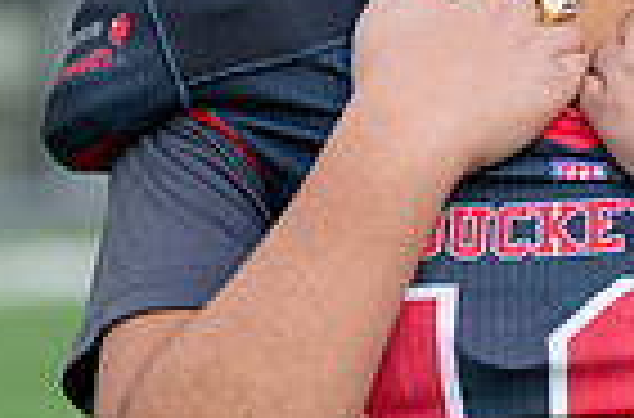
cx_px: 533
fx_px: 8864
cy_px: 6
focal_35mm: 505
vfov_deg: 2.7
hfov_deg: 4.1
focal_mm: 101
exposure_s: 1/400
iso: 100
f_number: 2.8
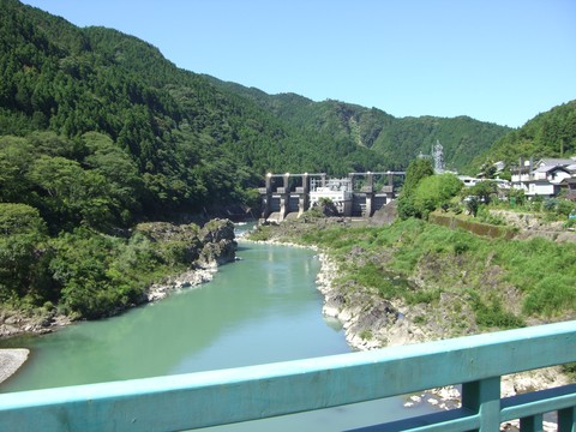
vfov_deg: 37.7
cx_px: 288
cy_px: 216
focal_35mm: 38
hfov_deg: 49.0
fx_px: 632
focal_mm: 6.2
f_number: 4.3
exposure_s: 1/320
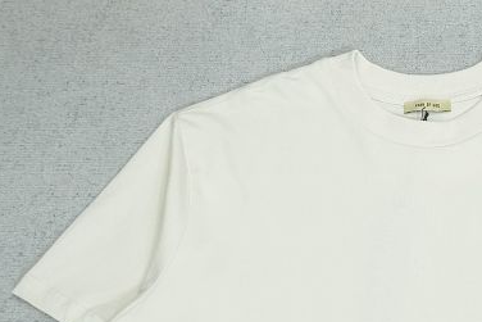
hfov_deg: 36.7
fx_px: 683
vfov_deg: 26.5
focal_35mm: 51
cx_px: 424
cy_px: 188
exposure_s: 1/160
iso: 1000
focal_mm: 16
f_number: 8
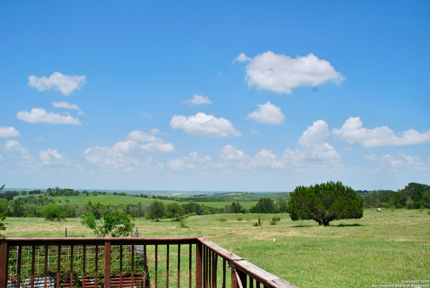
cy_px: 144
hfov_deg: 67.3
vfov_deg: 48.1
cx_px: 215
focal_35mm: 27
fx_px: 323
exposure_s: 1/320
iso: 100
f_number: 9
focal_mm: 18
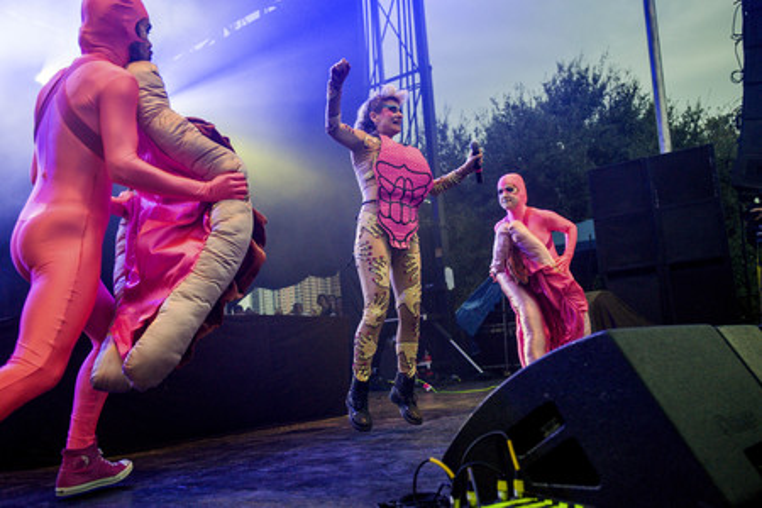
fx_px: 635
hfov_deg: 61.9
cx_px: 381
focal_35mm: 30
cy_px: 254
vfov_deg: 43.6
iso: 1600
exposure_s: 1/400
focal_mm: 30
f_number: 2.8
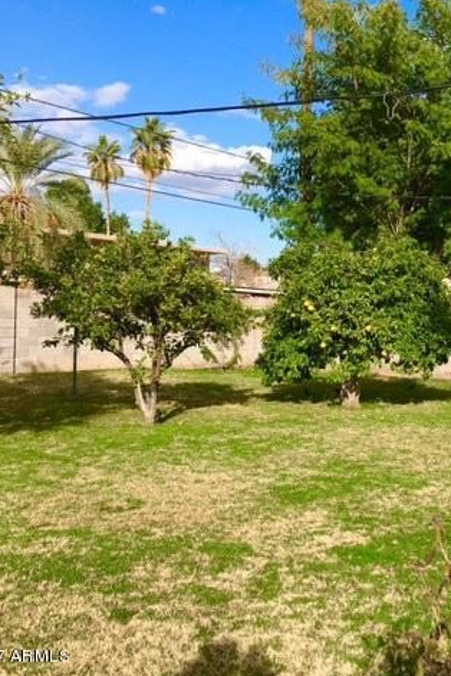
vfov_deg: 47.4
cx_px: 418
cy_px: 340
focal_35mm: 41
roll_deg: -1.7
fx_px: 770
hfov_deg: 30.9
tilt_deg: -1.5
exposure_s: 1/1221
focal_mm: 4.15
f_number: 2.2
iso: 25
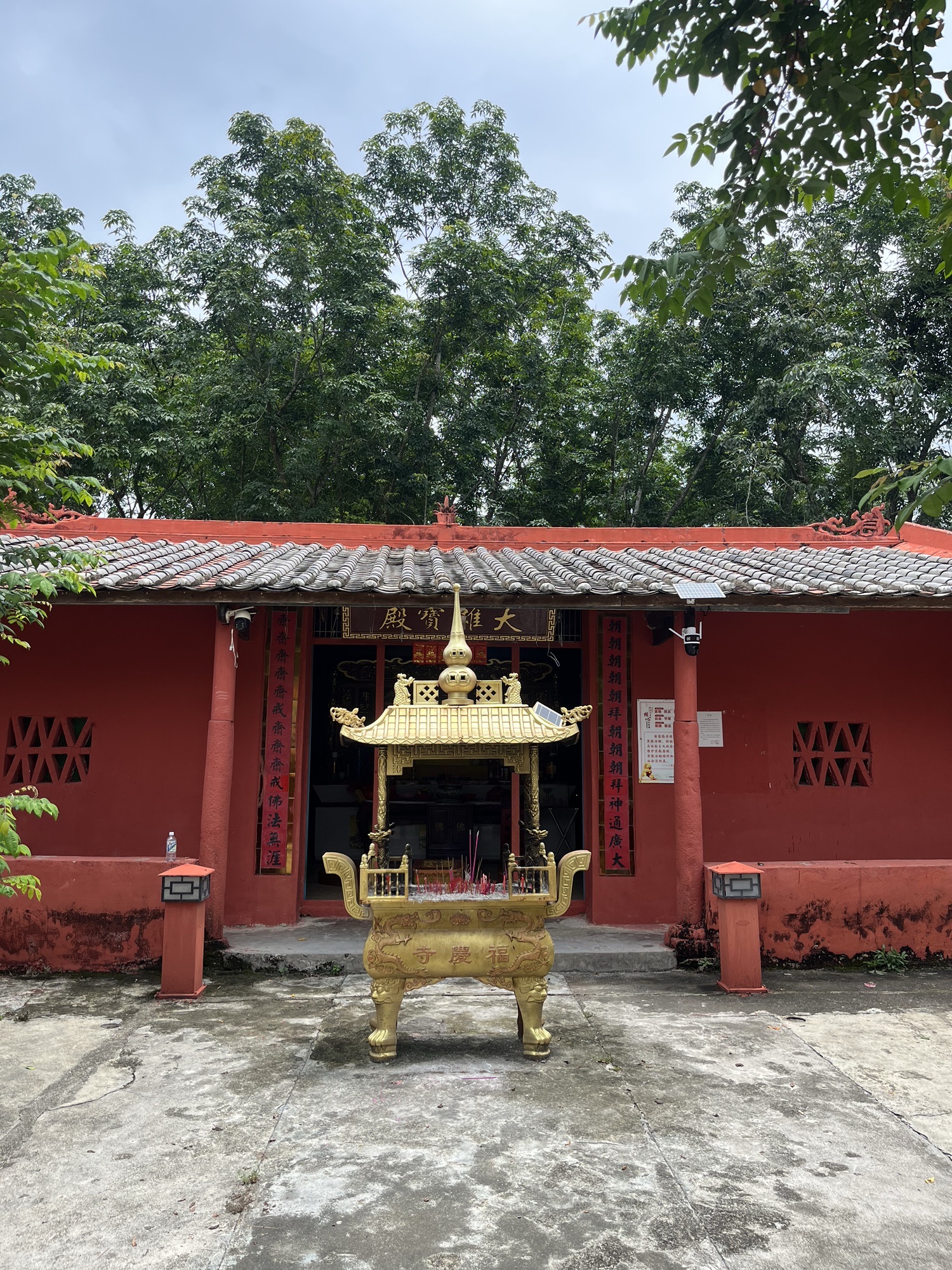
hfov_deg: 53.1
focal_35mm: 26
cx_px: 476
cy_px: 635
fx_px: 953
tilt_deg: +8.2
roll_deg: +0.3
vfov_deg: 67.3
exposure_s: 1/1776
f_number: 1.6
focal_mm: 5.1
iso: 50
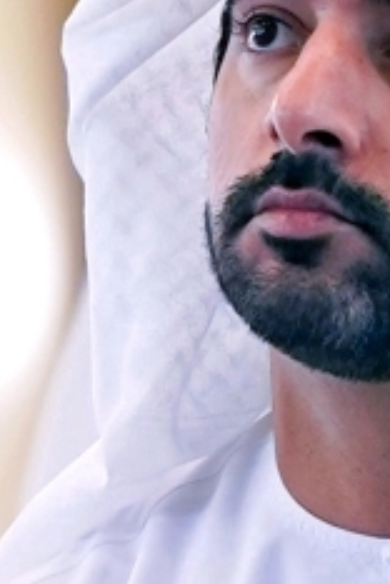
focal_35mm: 464
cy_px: 839
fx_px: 7539
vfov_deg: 4.4
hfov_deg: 3.0
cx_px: 304
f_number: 1.4
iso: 320
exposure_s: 1/160
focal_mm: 85
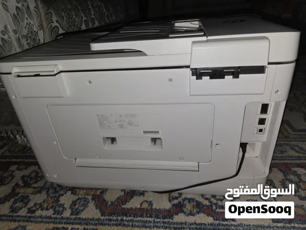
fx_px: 203
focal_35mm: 23
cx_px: 153
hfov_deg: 73.9
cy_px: 115
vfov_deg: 58.9
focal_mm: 6.3
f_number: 1.7
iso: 25
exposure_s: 1/50
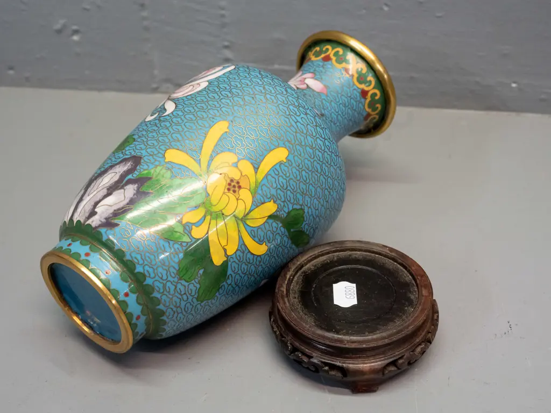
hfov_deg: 34.3
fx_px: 891
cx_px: 276
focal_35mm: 56
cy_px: 206
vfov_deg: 26.1
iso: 3200
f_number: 5.6
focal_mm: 28
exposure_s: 1/160
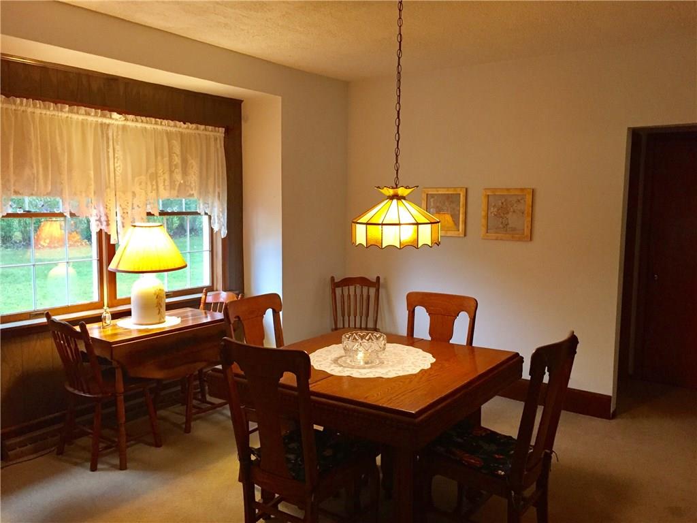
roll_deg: -1.5
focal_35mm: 29
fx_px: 584
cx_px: 348
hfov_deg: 61.7
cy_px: 262
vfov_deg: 48.2
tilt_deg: -4.6
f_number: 2.2
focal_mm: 4.15
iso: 125
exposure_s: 1/30
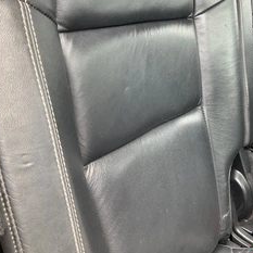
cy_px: 93
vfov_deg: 38.1
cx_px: 188
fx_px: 364
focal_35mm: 44
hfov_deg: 37.5
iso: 64
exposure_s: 1/65
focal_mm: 3
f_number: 1.8
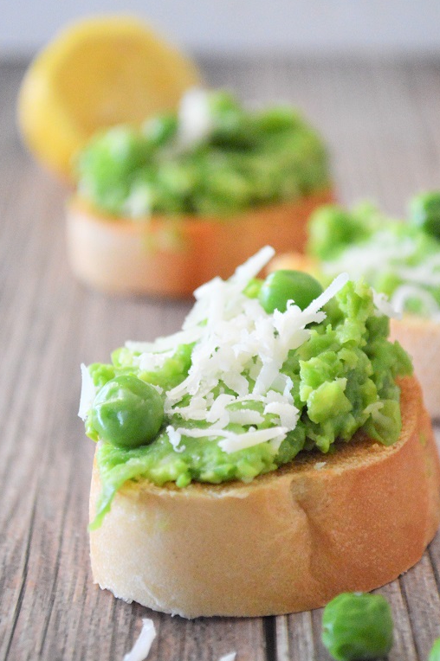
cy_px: 309
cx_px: 238
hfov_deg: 16.0
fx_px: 1561
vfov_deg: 23.9
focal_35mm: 85
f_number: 5.6
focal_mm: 48
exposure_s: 1/320
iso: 3200
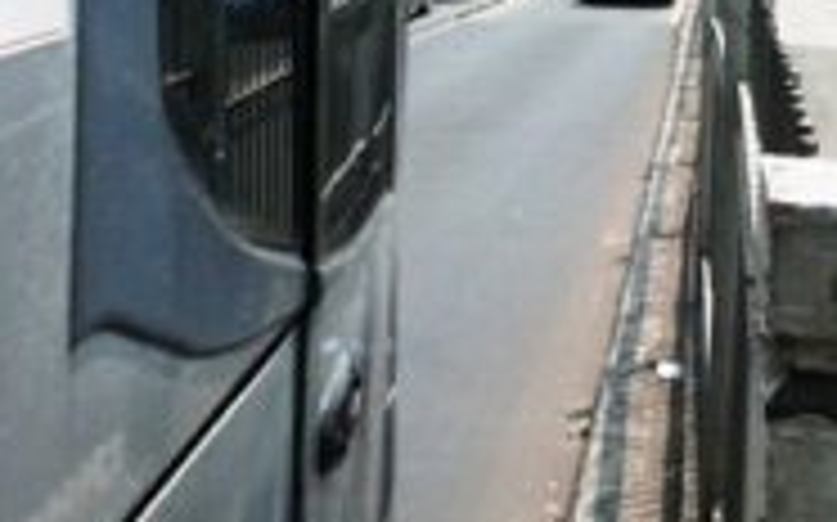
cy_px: 158
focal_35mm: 82
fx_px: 1869
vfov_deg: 15.8
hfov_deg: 25.1
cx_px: 549
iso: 64
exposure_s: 1/200
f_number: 7.3
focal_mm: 6.3
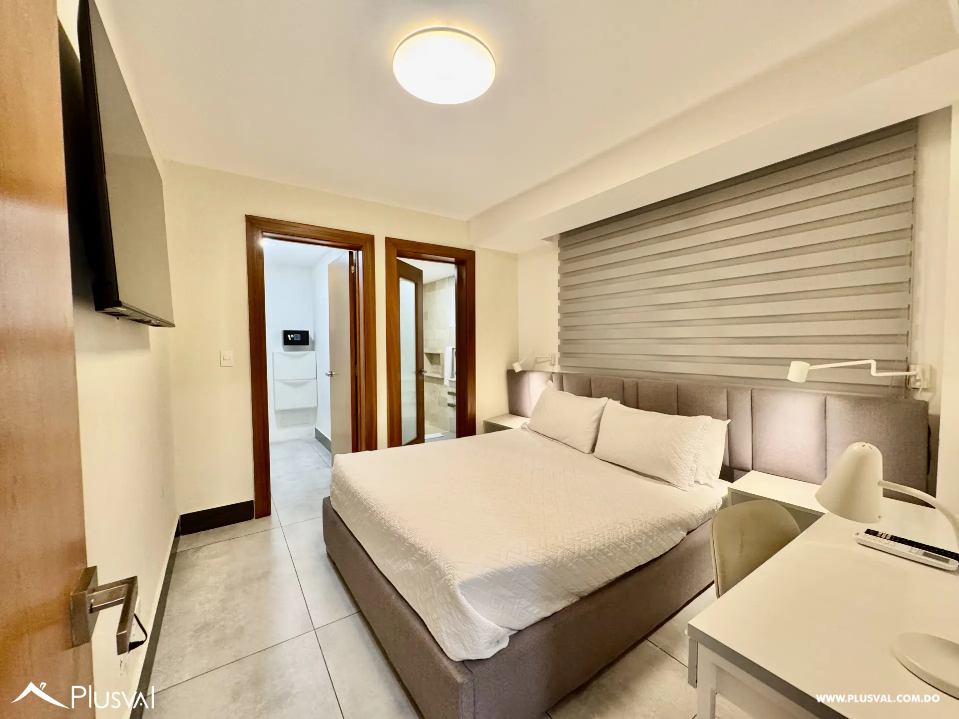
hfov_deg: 102.1
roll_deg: +0.1
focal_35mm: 14
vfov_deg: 85.7
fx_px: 388
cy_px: 360
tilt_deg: -2.9
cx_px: 480
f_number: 2.2
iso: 200
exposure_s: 1/60
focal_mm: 2.22
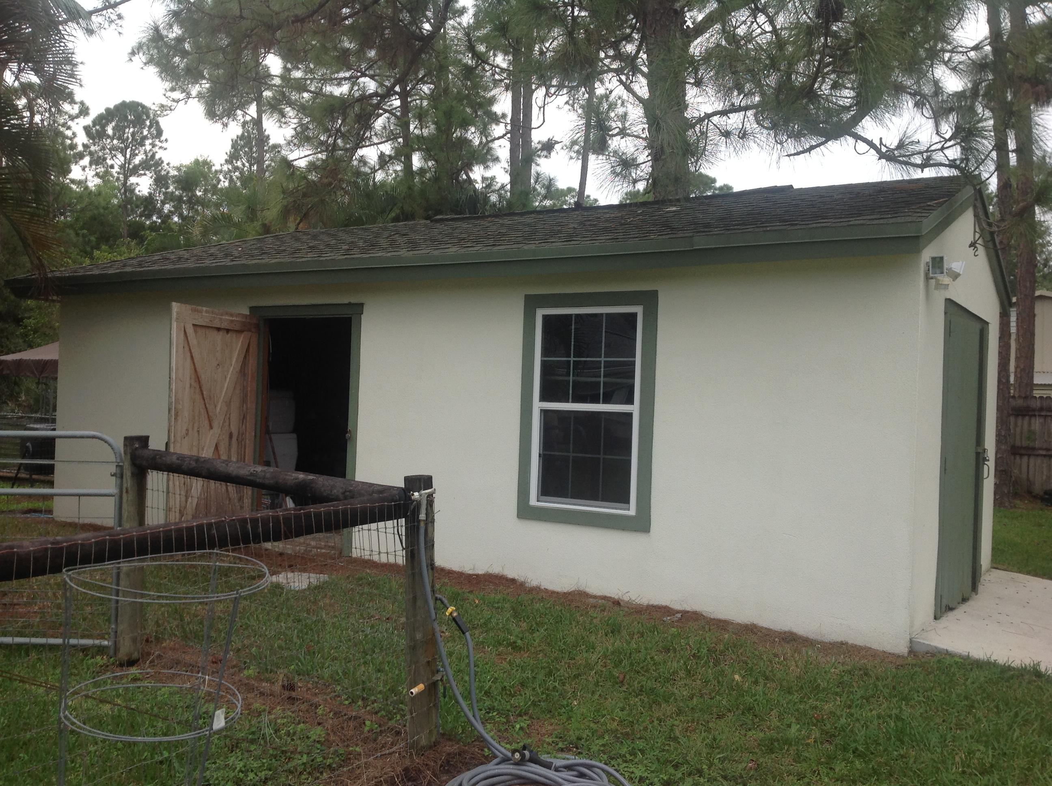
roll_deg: -0.9
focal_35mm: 35
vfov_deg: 40.6
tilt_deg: +1.1
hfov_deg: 52.7
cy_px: 393
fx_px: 1062
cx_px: 526
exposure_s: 1/672
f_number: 2.4
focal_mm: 4.28
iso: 50
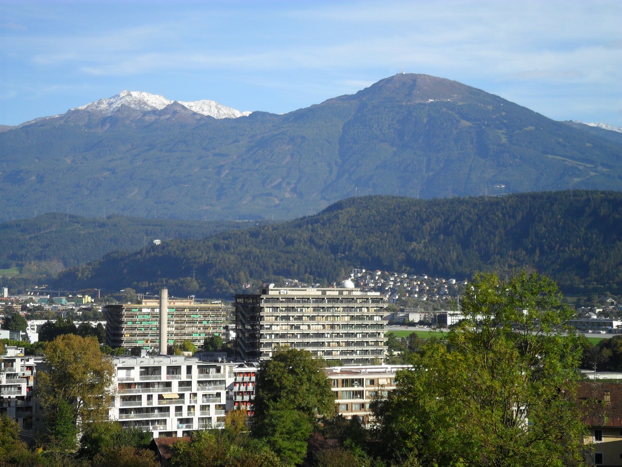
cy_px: 234
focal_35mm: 86
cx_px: 311
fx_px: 1545
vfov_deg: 17.2
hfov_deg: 22.8
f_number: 4.3
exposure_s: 1/500
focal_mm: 15.4
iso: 100
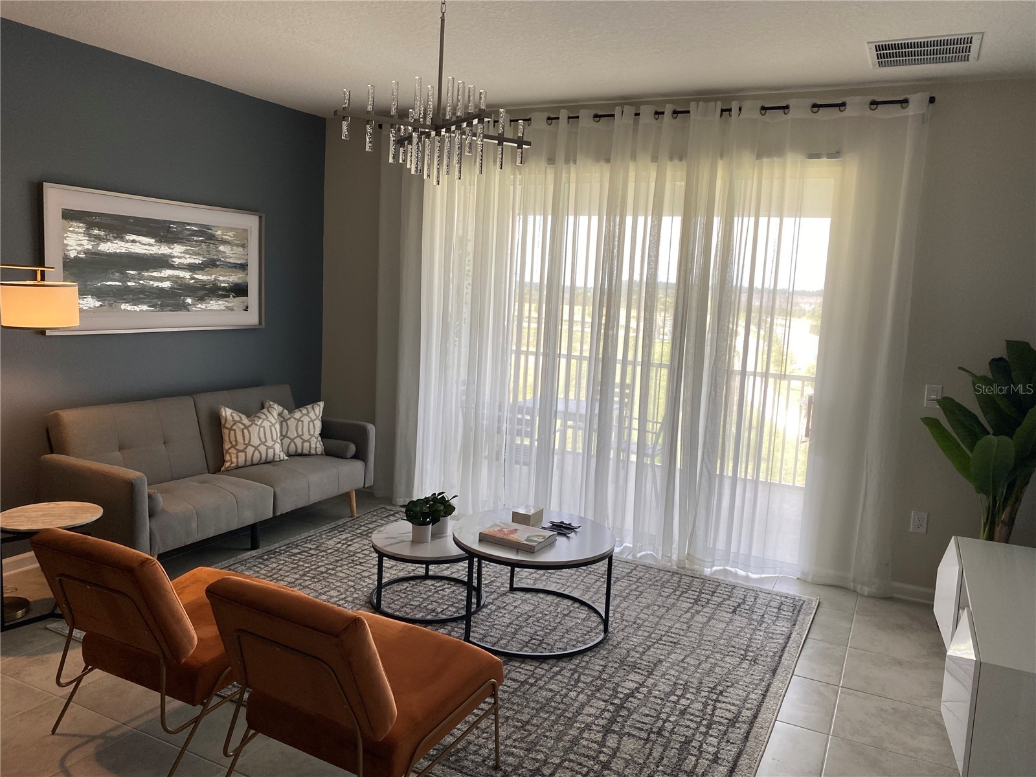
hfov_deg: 67.3
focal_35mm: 26
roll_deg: -2.9
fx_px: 778
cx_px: 518
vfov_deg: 53.1
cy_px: 388
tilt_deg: -8.5
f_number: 1.8
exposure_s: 1/120
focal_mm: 4.25
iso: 64
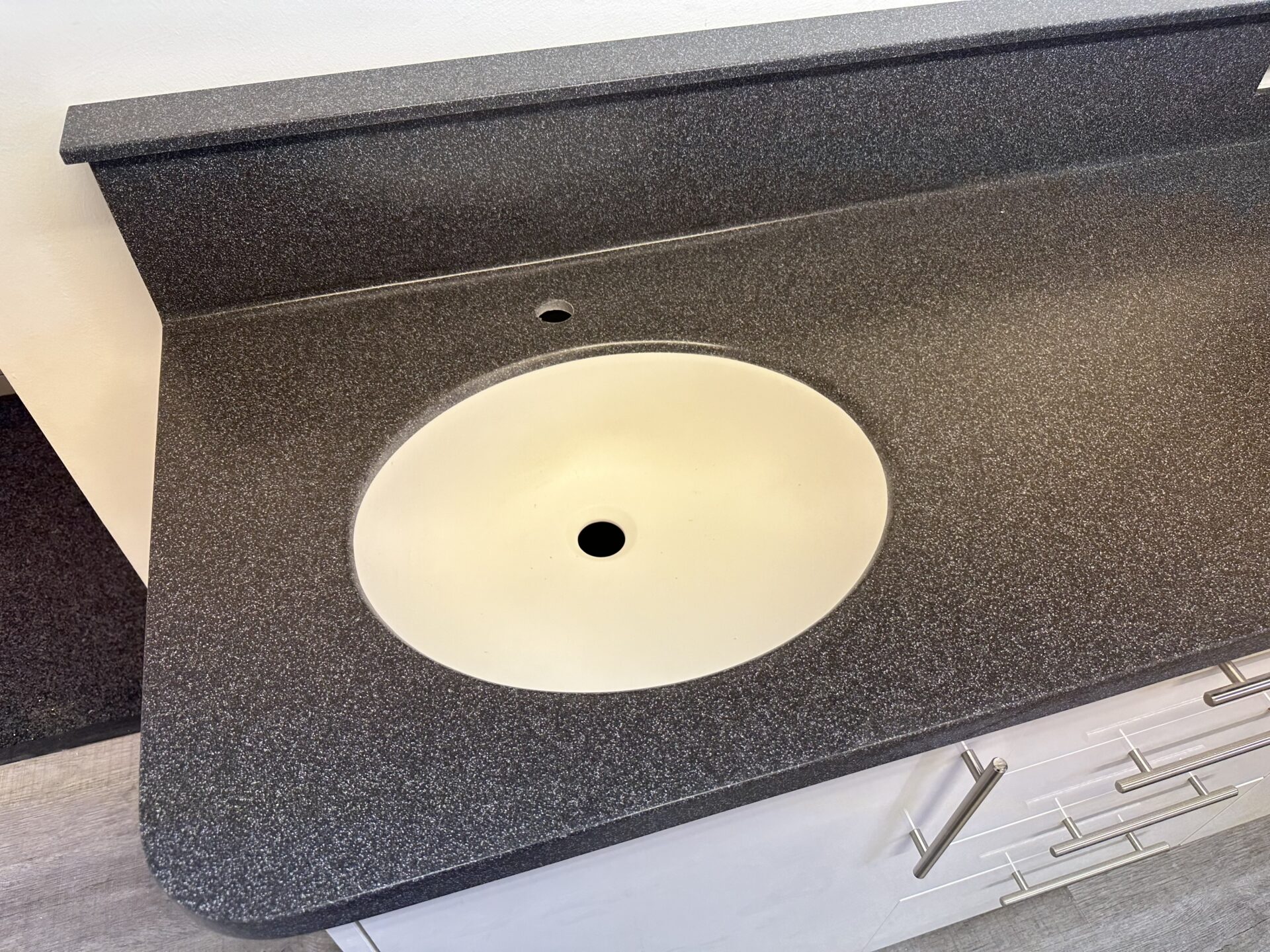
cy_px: 476
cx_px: 635
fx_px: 881
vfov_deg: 56.8
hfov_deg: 71.6
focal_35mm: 24
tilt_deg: -48.7
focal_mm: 6.86
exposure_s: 1/100
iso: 125
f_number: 1.78
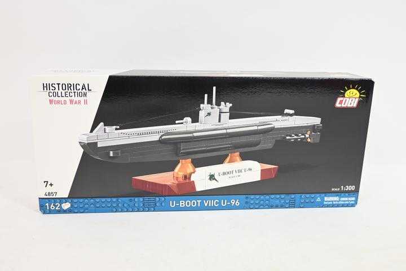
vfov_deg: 36.2
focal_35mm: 37
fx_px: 414
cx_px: 203
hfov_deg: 52.2
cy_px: 136
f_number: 4.2
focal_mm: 24.5
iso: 450
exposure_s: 1/125
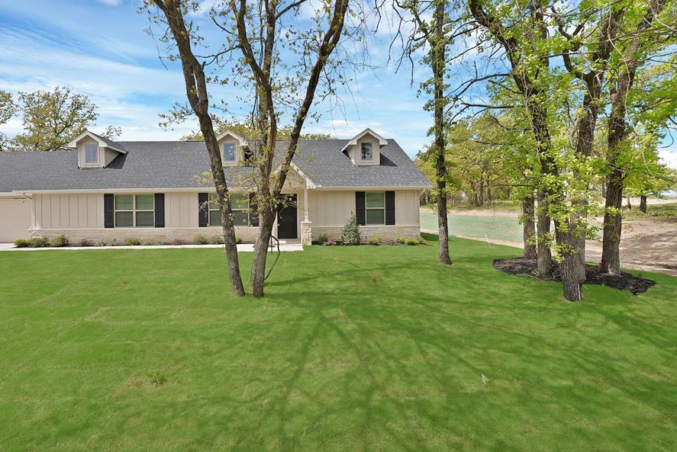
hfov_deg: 99.6
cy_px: 212
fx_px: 282
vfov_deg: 77.3
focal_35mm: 15
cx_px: 289
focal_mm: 13
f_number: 9
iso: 640
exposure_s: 1/250
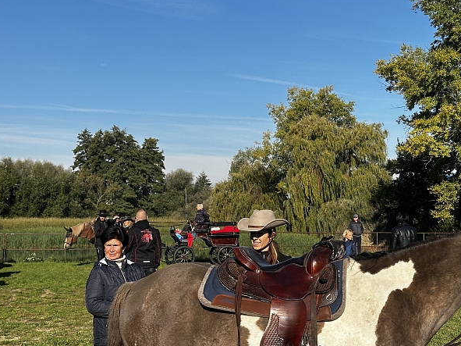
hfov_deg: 29.8
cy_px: 224
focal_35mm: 65
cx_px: 241
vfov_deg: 22.5
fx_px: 865
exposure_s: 1/3731
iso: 64
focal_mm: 6.86
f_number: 1.78
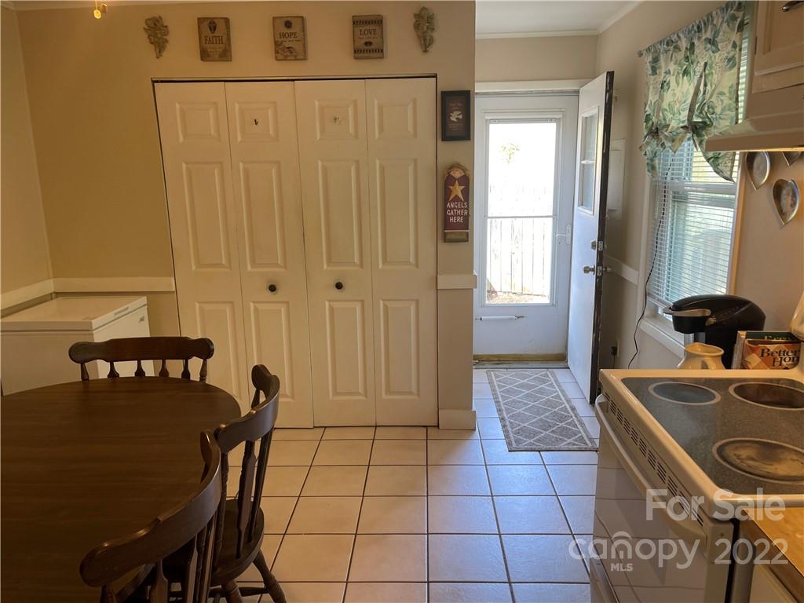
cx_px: 402
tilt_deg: -11.7
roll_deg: +2.0
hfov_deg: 67.3
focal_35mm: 26
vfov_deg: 53.1
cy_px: 302
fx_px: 604
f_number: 1.6
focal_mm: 5.1
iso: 64
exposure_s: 1/60
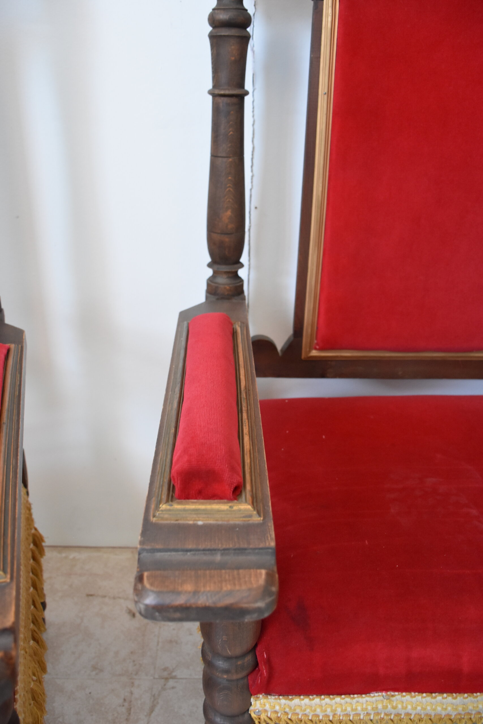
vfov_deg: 61.9
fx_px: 604
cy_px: 362
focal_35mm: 30
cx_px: 242
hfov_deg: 43.6
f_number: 4
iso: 1600
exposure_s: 1/60
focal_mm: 20
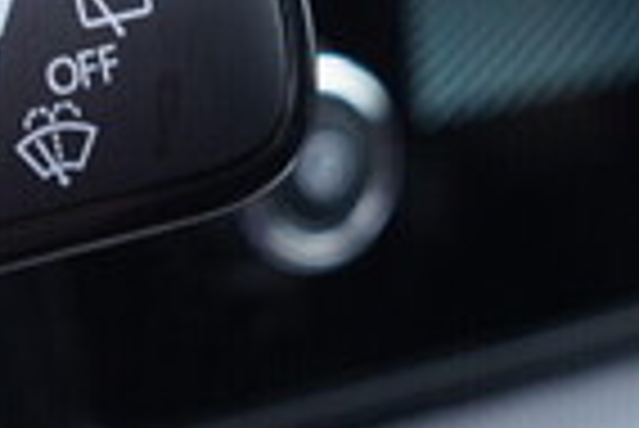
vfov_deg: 9.9
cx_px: -364
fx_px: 2470
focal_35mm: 139
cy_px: 277
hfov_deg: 13.7
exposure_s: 1/40
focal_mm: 24
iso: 320
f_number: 2.8
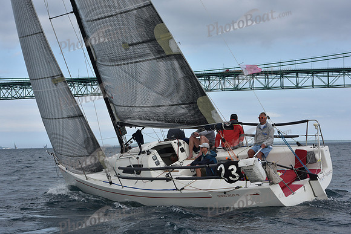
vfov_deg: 19.5
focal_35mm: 70
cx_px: 176
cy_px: 117
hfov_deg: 28.8
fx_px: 683
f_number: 10
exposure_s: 1/800
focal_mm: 70
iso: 400
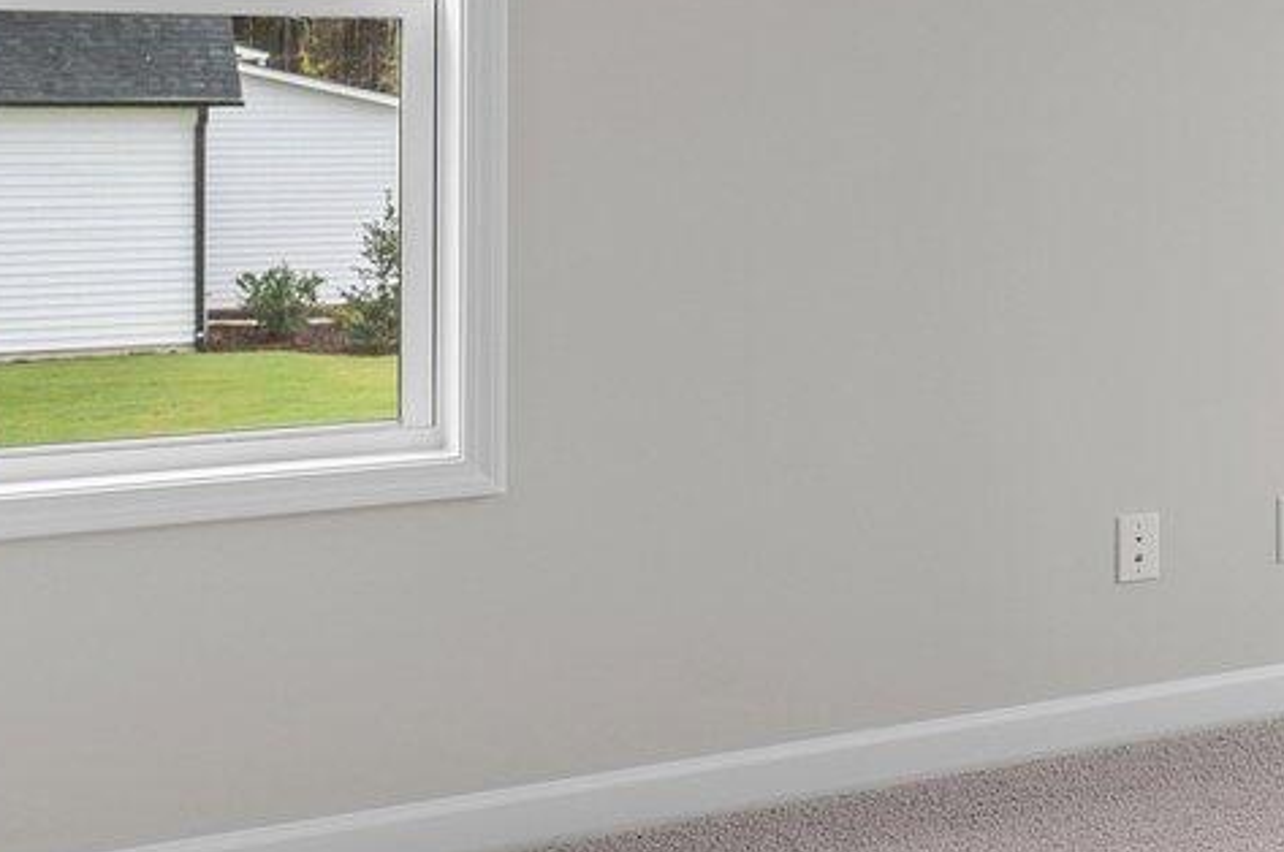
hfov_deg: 25.4
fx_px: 2315
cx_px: 1786
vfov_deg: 20.4
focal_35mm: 65
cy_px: 76
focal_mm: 15
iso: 400
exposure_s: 1/6
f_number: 6.3
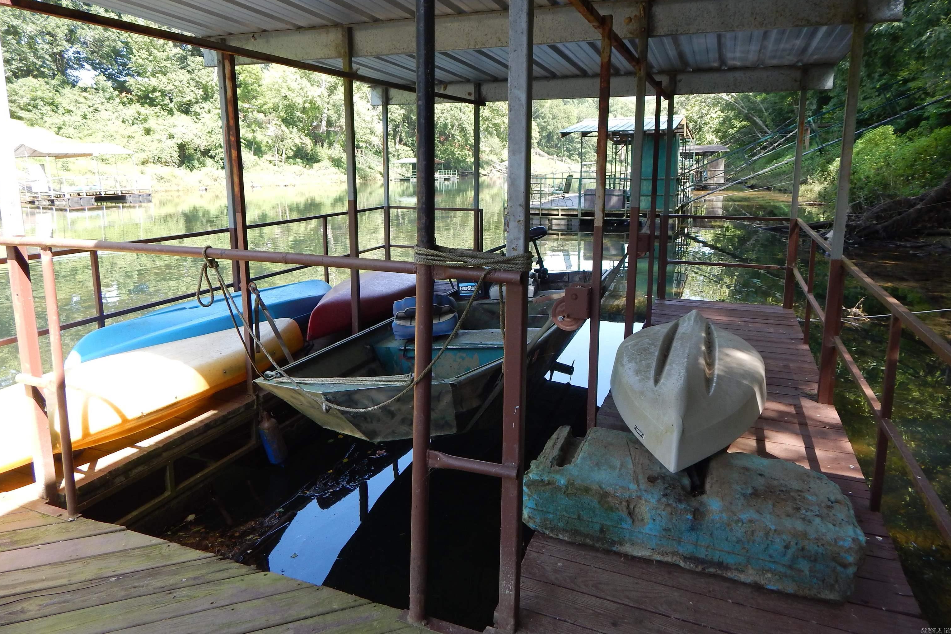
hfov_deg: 76.1
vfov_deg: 54.9
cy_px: 276
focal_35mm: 23
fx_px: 608
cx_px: 474
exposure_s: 1/160
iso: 125
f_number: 3
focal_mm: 4
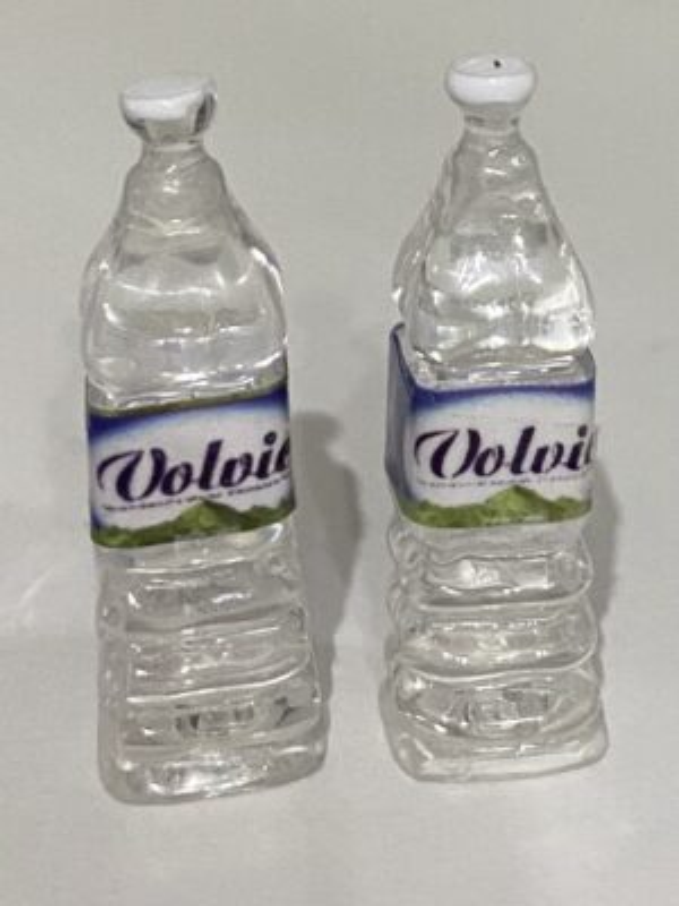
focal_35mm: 26
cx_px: 340
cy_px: 453
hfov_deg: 53.1
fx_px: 680
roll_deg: +1.5
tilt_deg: -12.9
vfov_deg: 67.3
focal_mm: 4.25
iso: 320
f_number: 1.8
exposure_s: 1/50
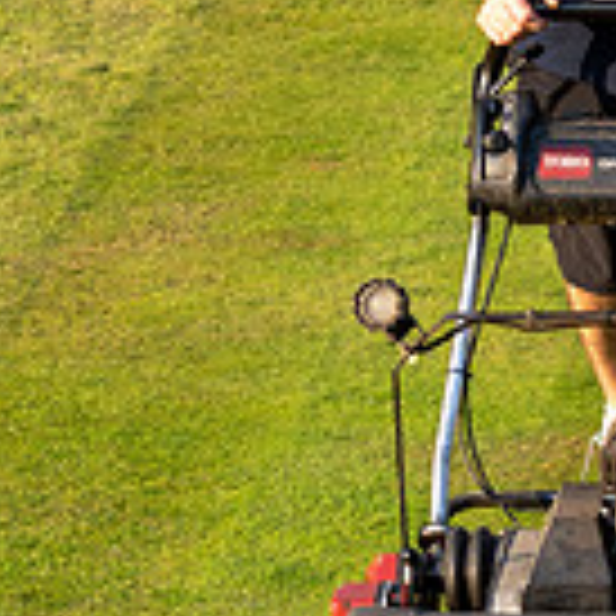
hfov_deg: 4.1
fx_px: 8617
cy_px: 303
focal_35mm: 428
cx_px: 1173
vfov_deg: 4.1
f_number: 3.5
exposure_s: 1/640
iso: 125
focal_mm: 75
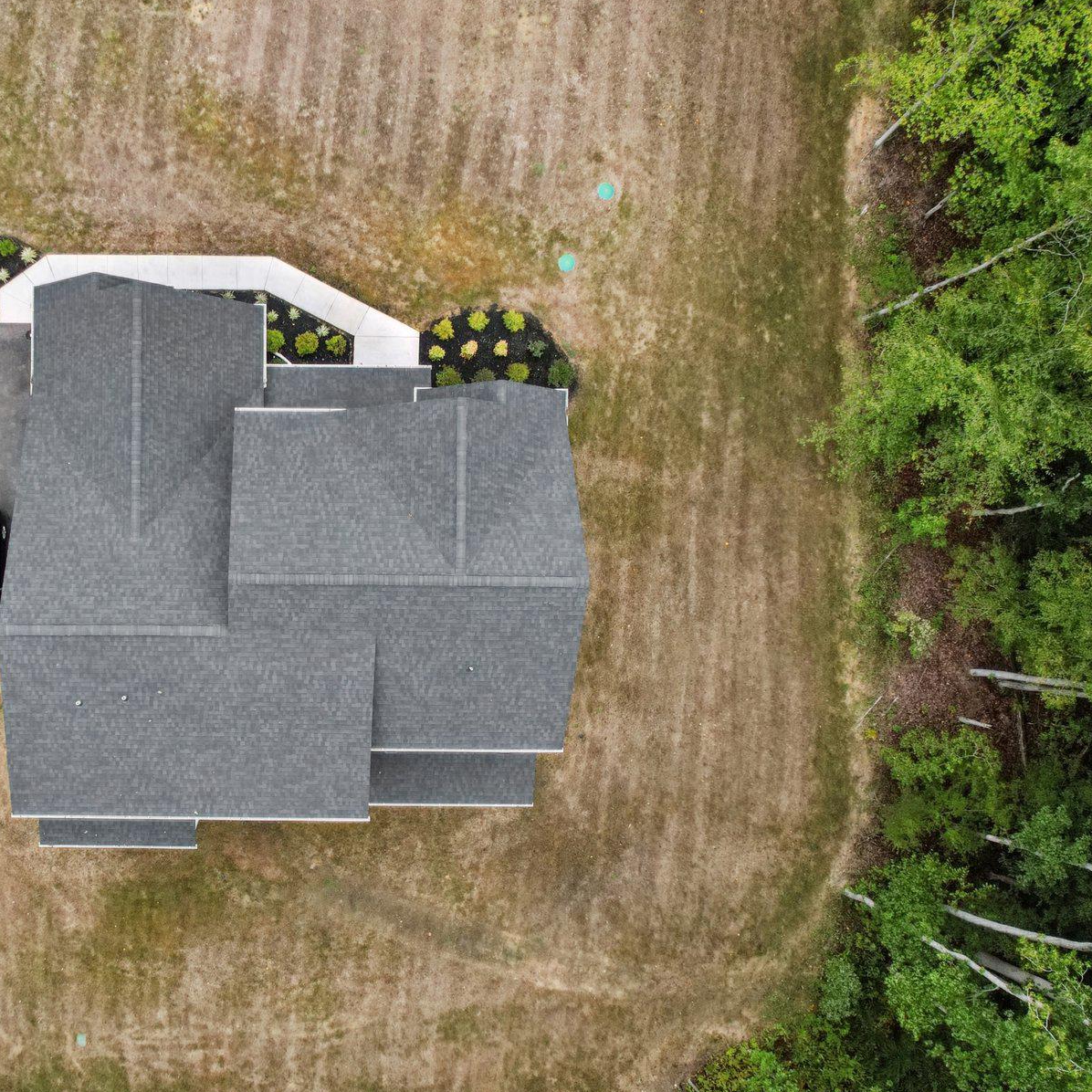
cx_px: 276
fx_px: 1142
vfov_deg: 51.0
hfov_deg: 49.1
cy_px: 601
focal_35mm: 32
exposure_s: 1/3200
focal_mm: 8.38
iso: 400
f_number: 2.8
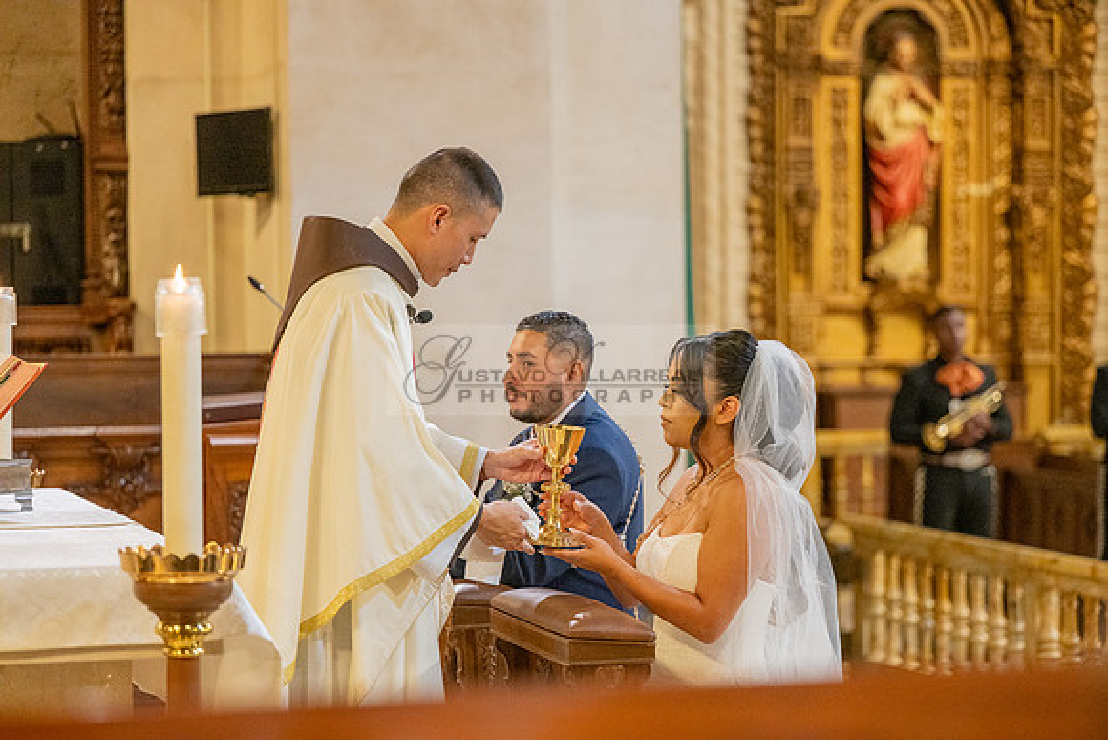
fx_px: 3140
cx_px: 554
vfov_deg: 13.4
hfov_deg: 20.0
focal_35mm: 102
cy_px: 370
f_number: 2.8
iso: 2000
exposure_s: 1/200
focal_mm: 102
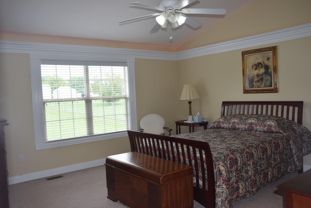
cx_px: 156
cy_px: 104
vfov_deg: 43.7
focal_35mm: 30
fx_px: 259
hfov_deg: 61.9
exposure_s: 1/125
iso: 360
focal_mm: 20
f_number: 5.6
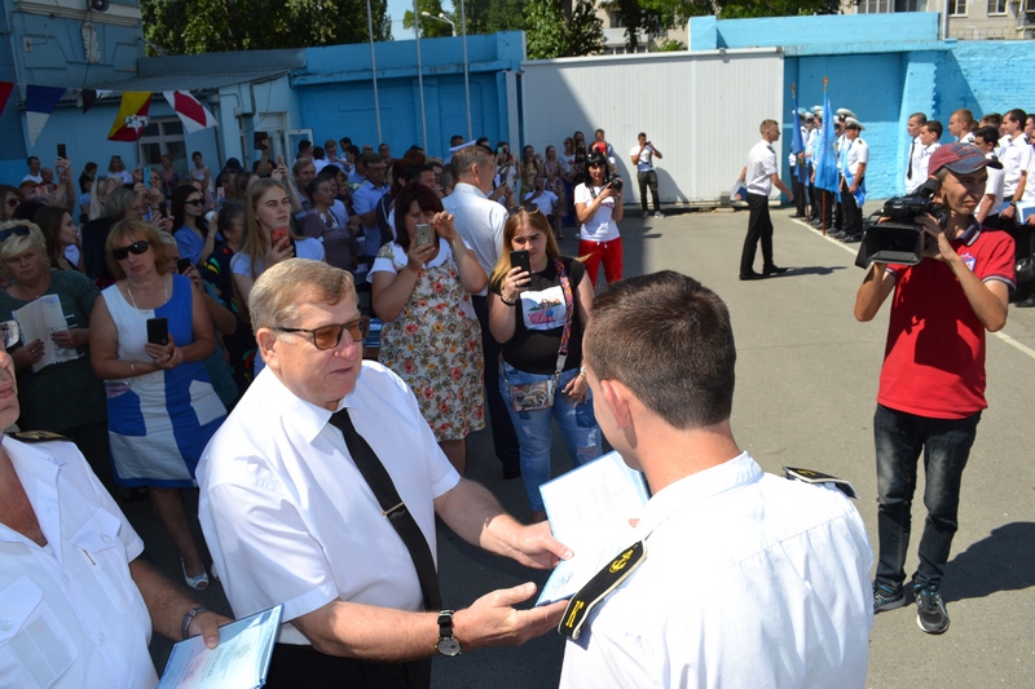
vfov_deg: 47.9
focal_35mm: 27
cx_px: 518
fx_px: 776
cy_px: 344
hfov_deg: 67.4
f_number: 9
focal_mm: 18
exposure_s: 1/200
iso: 100
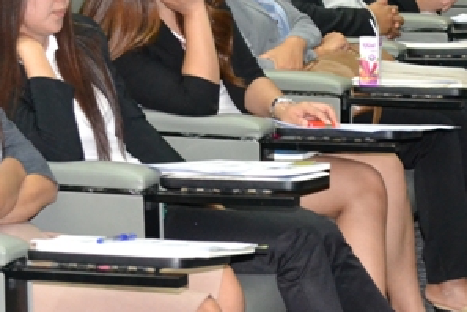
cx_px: 283
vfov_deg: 9.5
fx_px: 1868
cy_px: 106
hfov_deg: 14.2
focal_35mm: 144
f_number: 5
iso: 3200
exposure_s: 1/60
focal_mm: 38
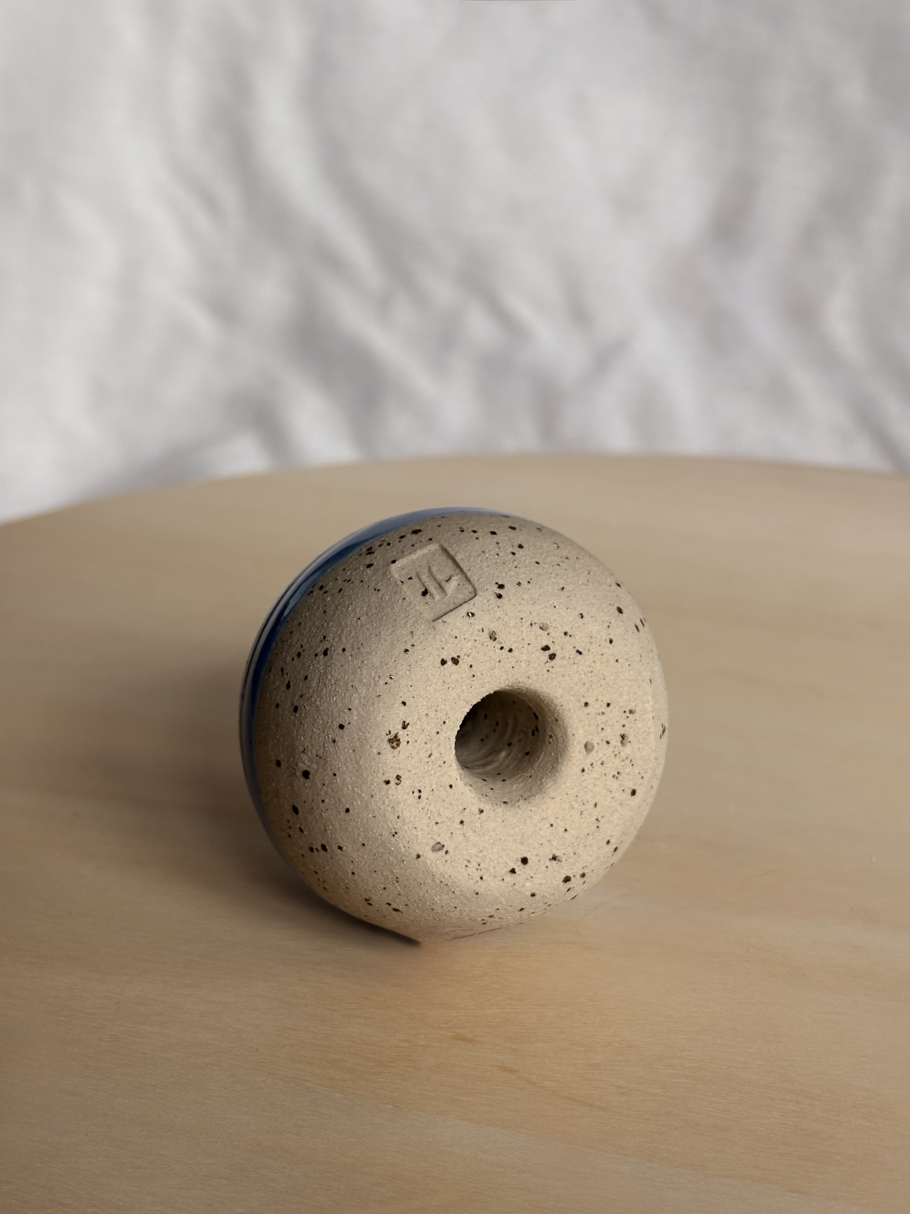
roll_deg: -0.7
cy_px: 607
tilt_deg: -24.1
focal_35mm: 52
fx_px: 1823
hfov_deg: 28.0
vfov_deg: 36.8
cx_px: 455
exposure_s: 1/121
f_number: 1.6
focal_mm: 5.96
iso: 40
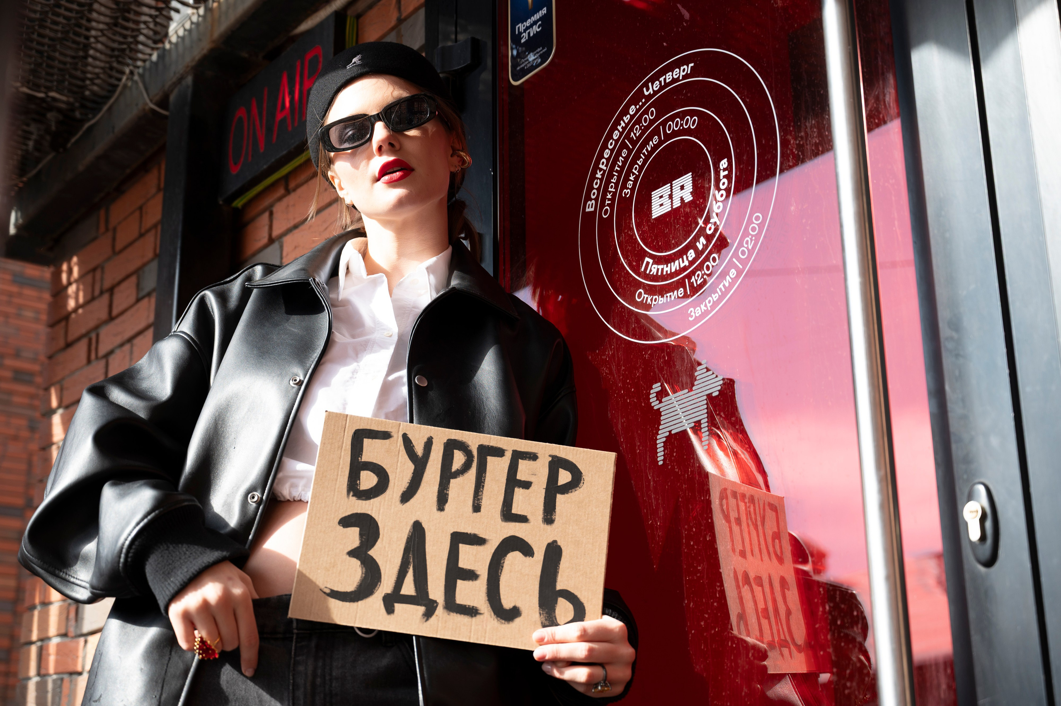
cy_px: 353
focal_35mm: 49
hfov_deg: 40.4
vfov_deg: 27.5
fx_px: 1443
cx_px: 530
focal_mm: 49
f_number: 4
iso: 100
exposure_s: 1/320
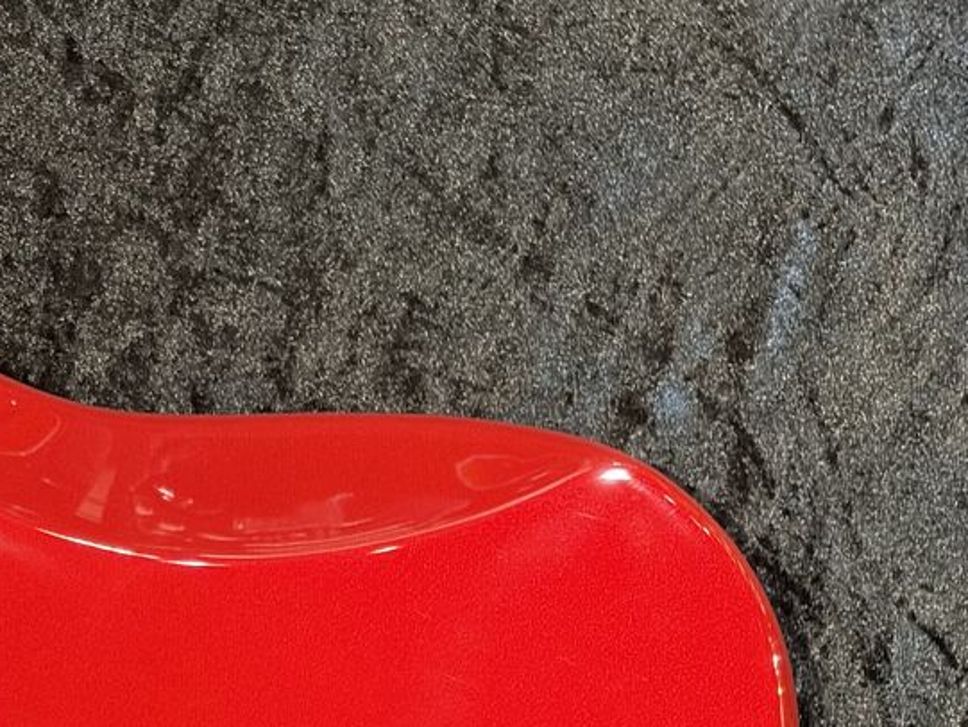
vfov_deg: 11.9
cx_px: -48
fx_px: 3440
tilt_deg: -73.0
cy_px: 775
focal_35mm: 123
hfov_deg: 15.7
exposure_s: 1/40
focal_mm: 5.96
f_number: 1.6
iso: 250
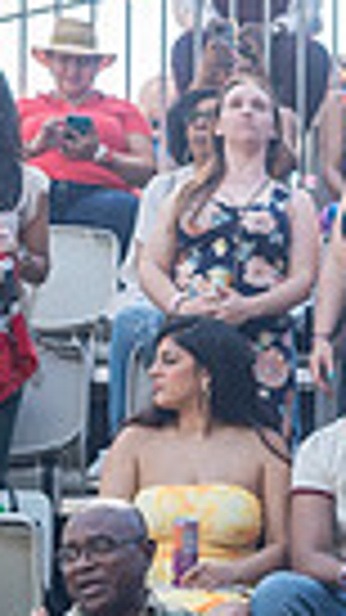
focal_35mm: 155
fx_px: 2530
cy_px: 528
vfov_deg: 13.8
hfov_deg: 7.6
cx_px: 593
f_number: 3.5
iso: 250
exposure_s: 1/200
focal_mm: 35
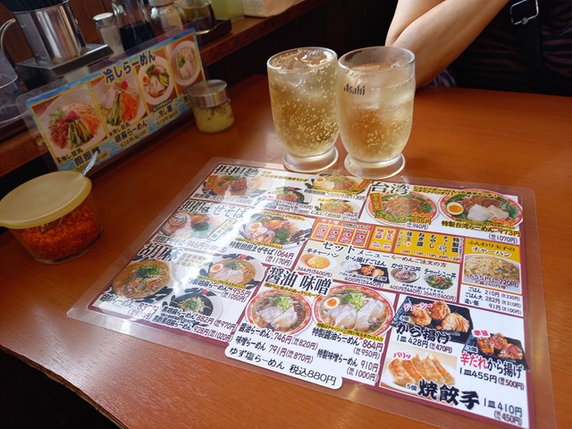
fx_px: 413
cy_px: 214
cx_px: 286
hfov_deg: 69.4
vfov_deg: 54.9
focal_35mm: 25
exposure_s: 1/50
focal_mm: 4.65
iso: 64
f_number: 1.8
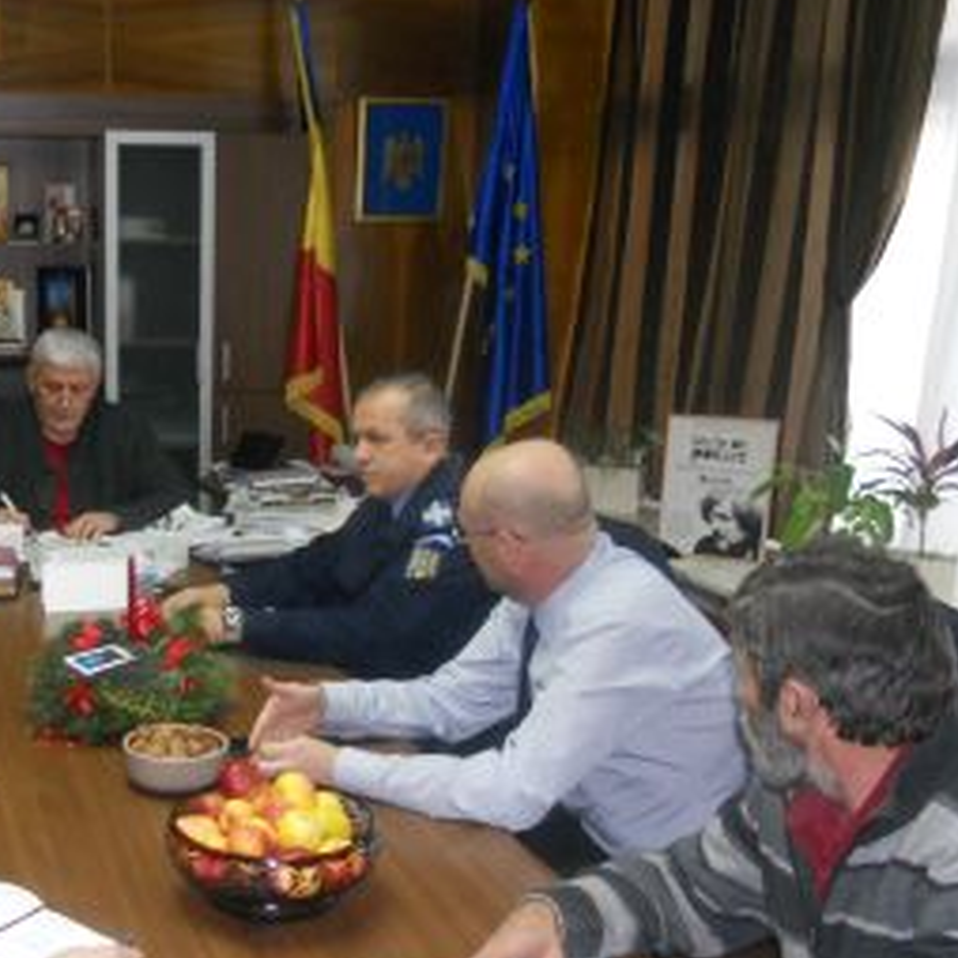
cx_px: 166
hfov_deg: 34.7
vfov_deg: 35.8
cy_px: 609
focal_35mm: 47
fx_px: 1472
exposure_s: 1/25
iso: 250
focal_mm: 4.9
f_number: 3.2
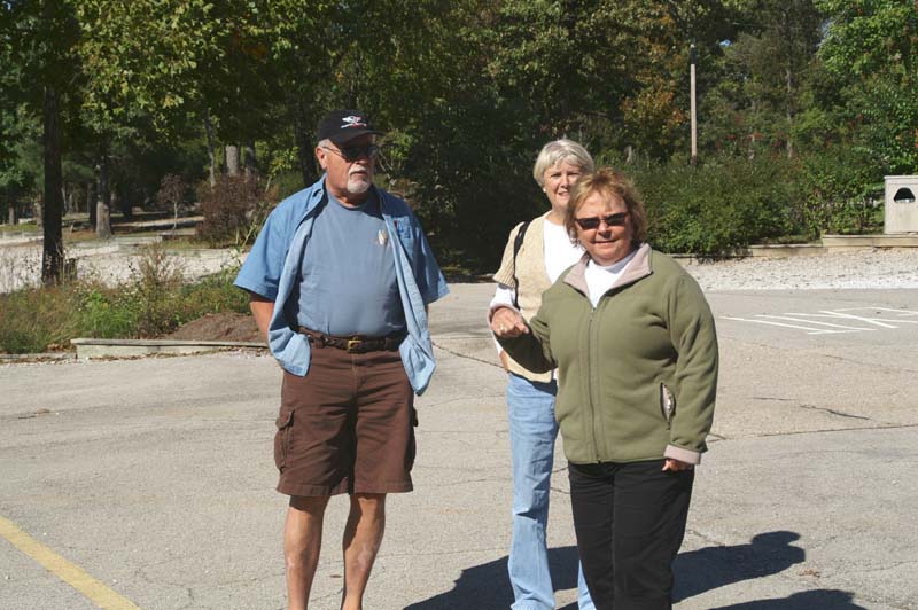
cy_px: 305
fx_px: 1911
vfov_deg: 18.2
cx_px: 459
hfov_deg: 27.0
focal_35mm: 75
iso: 100
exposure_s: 1/350
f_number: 6.7
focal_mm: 50
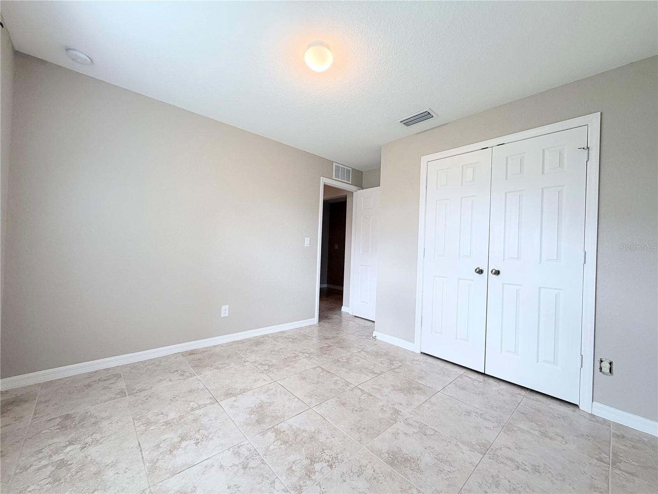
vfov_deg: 85.7
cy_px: 247
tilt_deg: +0.8
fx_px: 266
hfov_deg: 102.1
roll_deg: -2.1
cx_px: 329
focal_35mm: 14
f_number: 2.2
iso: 250
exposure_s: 1/60
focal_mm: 2.22
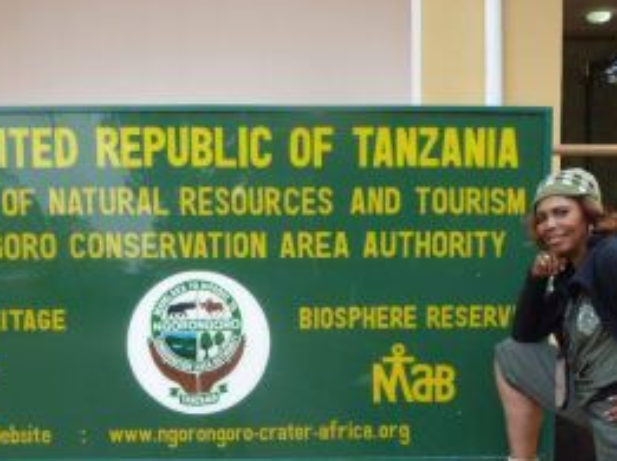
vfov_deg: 25.9
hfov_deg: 34.9
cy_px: 390
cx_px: 272
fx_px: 979
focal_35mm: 55
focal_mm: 5.3
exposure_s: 1/60
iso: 80
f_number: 3.5
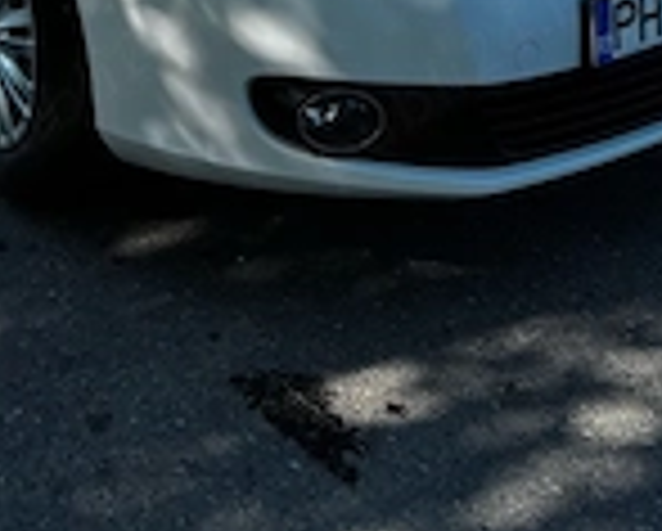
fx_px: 1354
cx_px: 203
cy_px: -225
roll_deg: -1.2
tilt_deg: -11.5
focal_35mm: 69
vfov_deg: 19.8
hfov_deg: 27.3
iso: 50
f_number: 1.6
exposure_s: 1/1783
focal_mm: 5.96
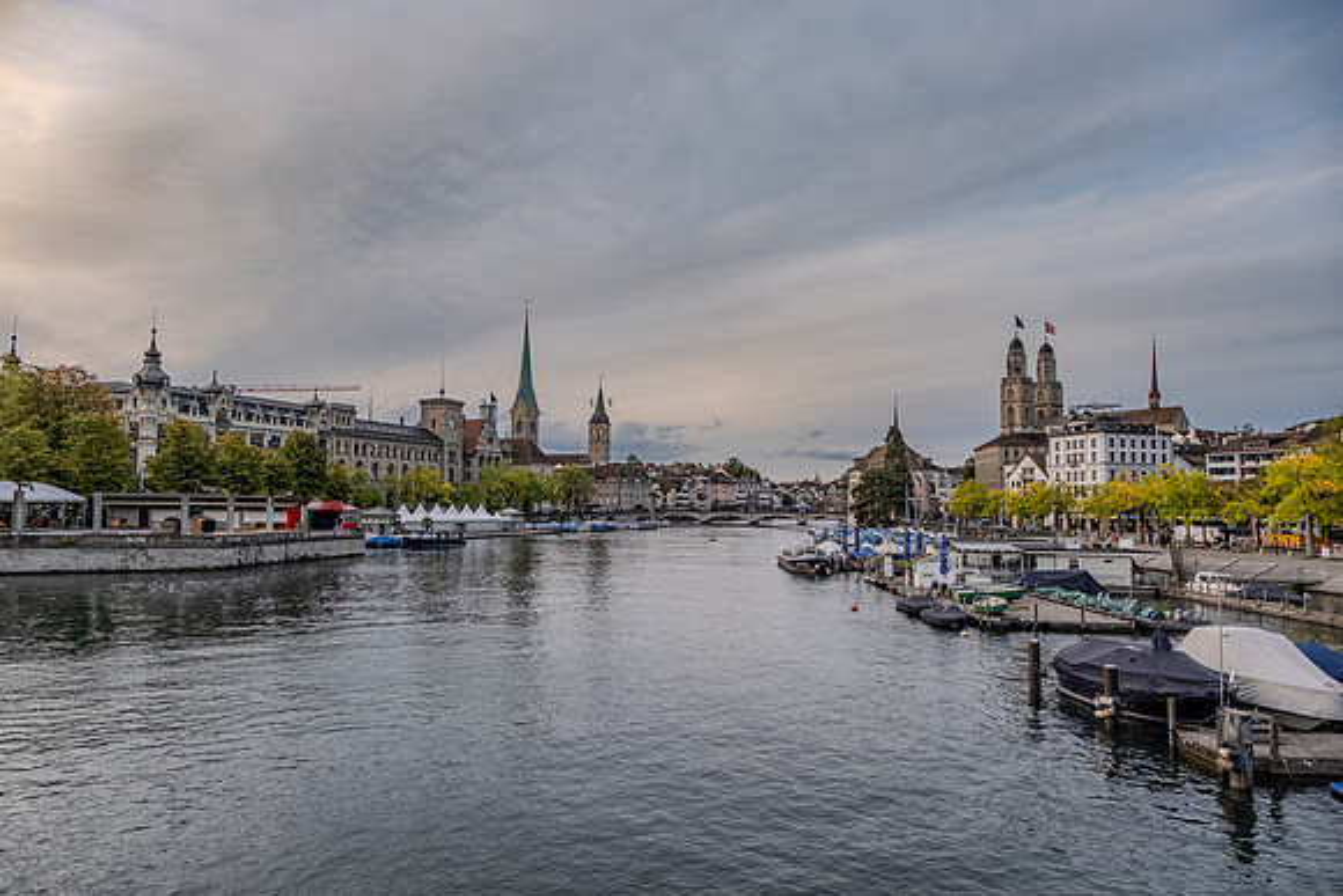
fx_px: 896
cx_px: 672
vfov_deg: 53.2
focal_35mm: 24
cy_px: 448
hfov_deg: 73.7
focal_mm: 16
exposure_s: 1/250
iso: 320
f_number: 4
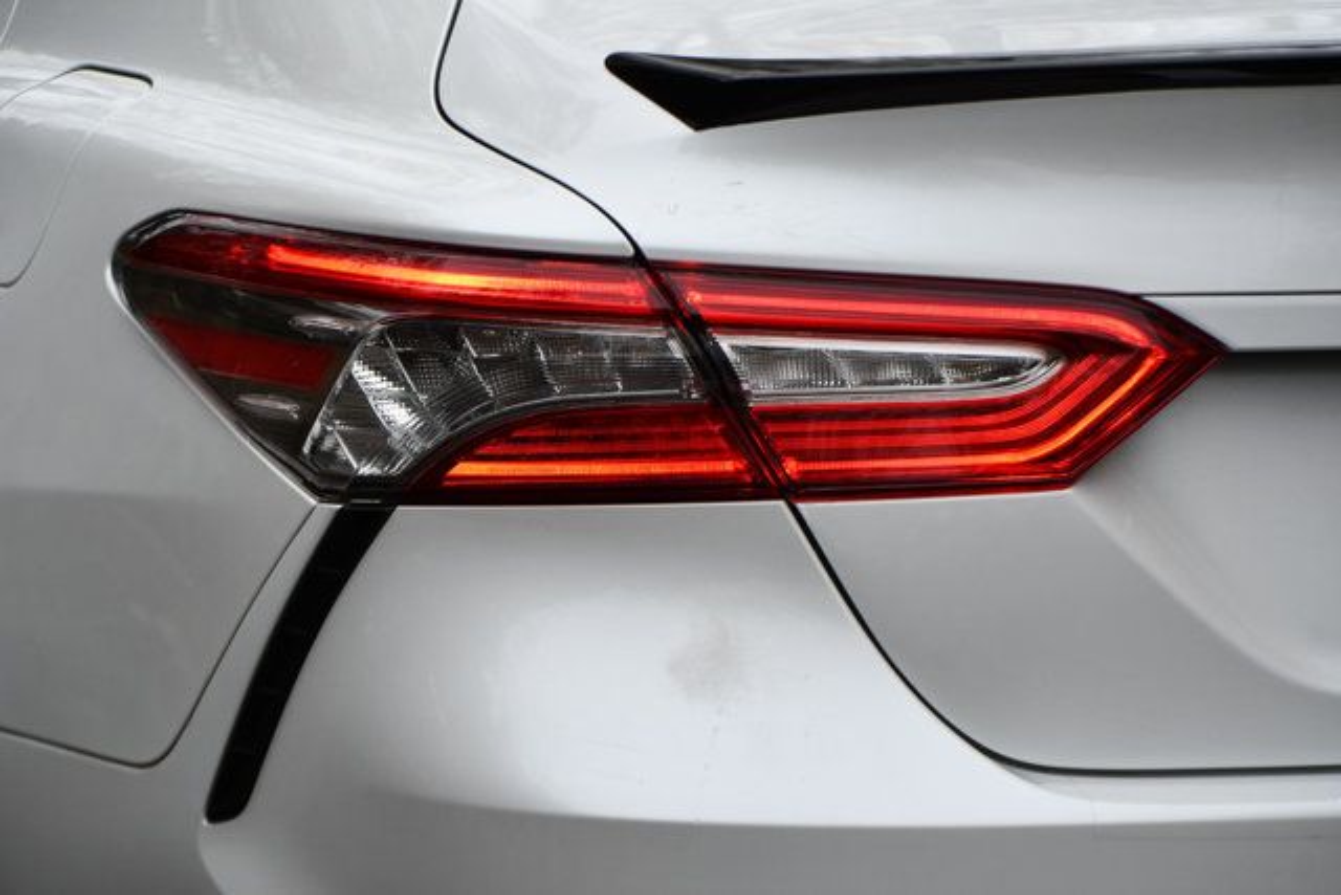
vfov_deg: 9.2
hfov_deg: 13.7
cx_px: 670
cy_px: 448
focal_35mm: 150
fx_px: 5588
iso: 200
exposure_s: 1/250
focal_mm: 100
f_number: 5.6
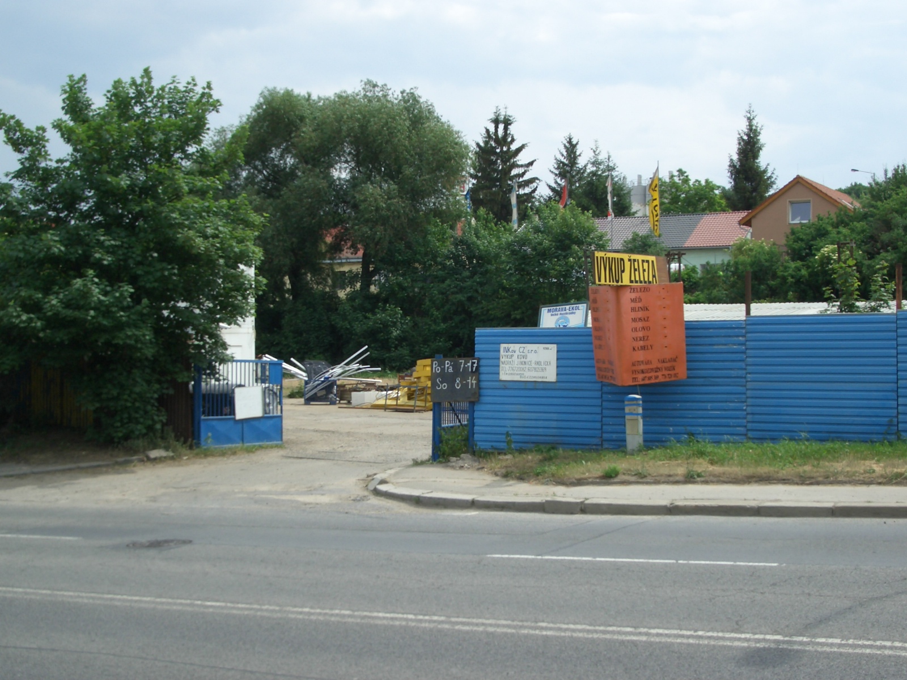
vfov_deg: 29.7
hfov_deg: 38.9
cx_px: 454
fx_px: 1284
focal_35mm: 49
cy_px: 340
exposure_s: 1/400
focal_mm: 8.2
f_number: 5
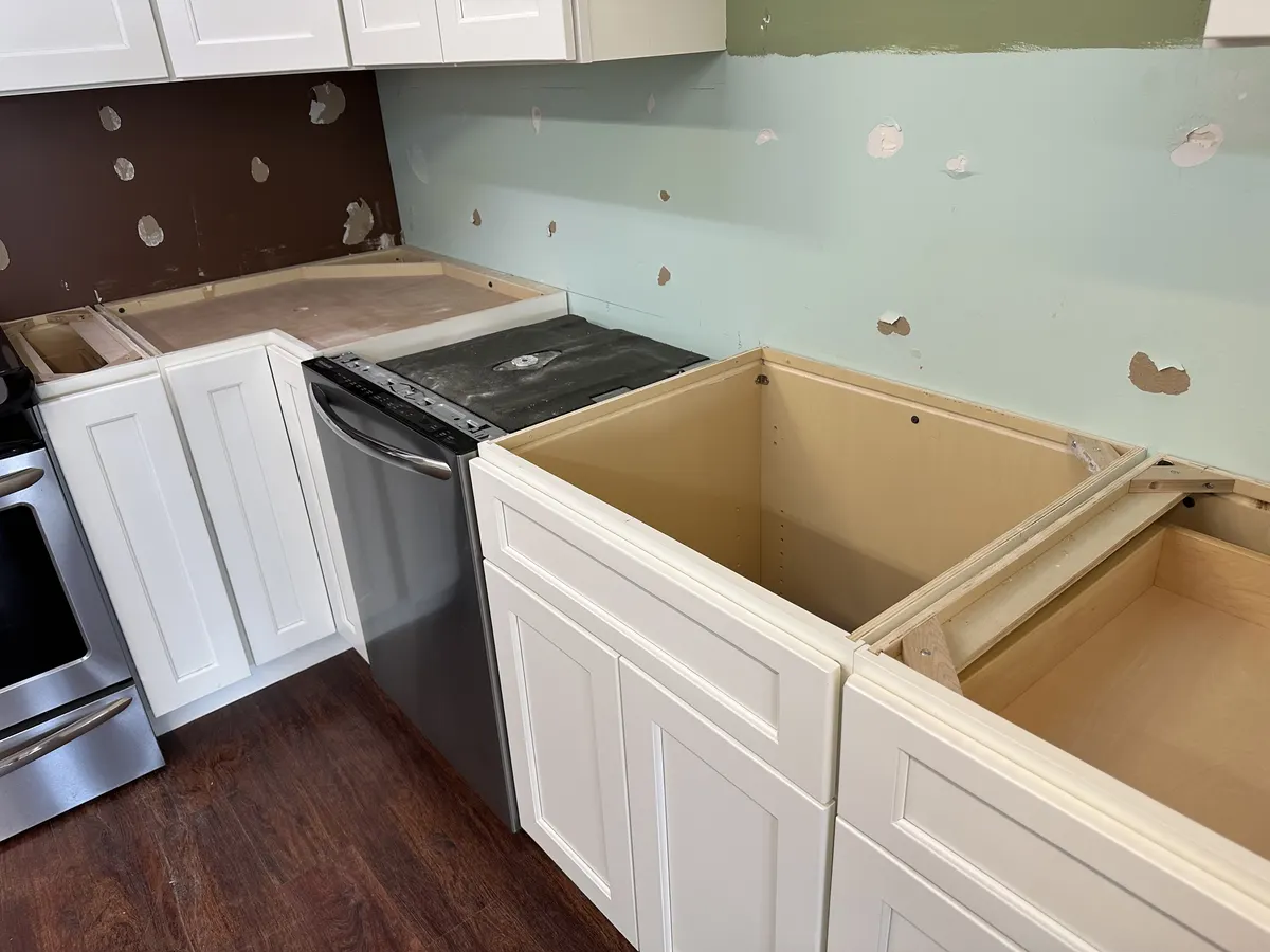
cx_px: 635
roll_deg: +4.0
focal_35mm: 24
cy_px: 476
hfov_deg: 71.6
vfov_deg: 56.8
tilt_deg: -25.3
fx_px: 881
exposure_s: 1/60
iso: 125
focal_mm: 6.86
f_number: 1.78
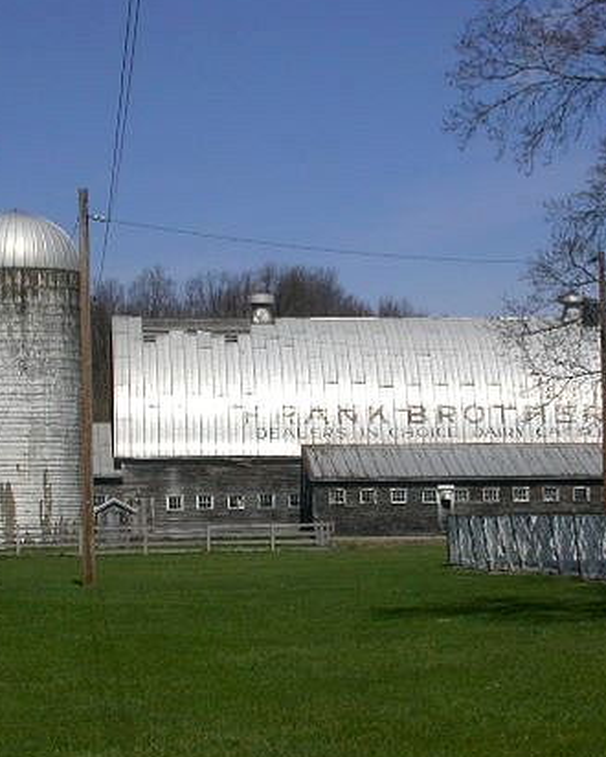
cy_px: 428
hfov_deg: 16.9
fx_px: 2039
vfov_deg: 21.0
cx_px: 369
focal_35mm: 91
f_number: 7.9
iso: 100
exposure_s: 1/674
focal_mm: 12.6
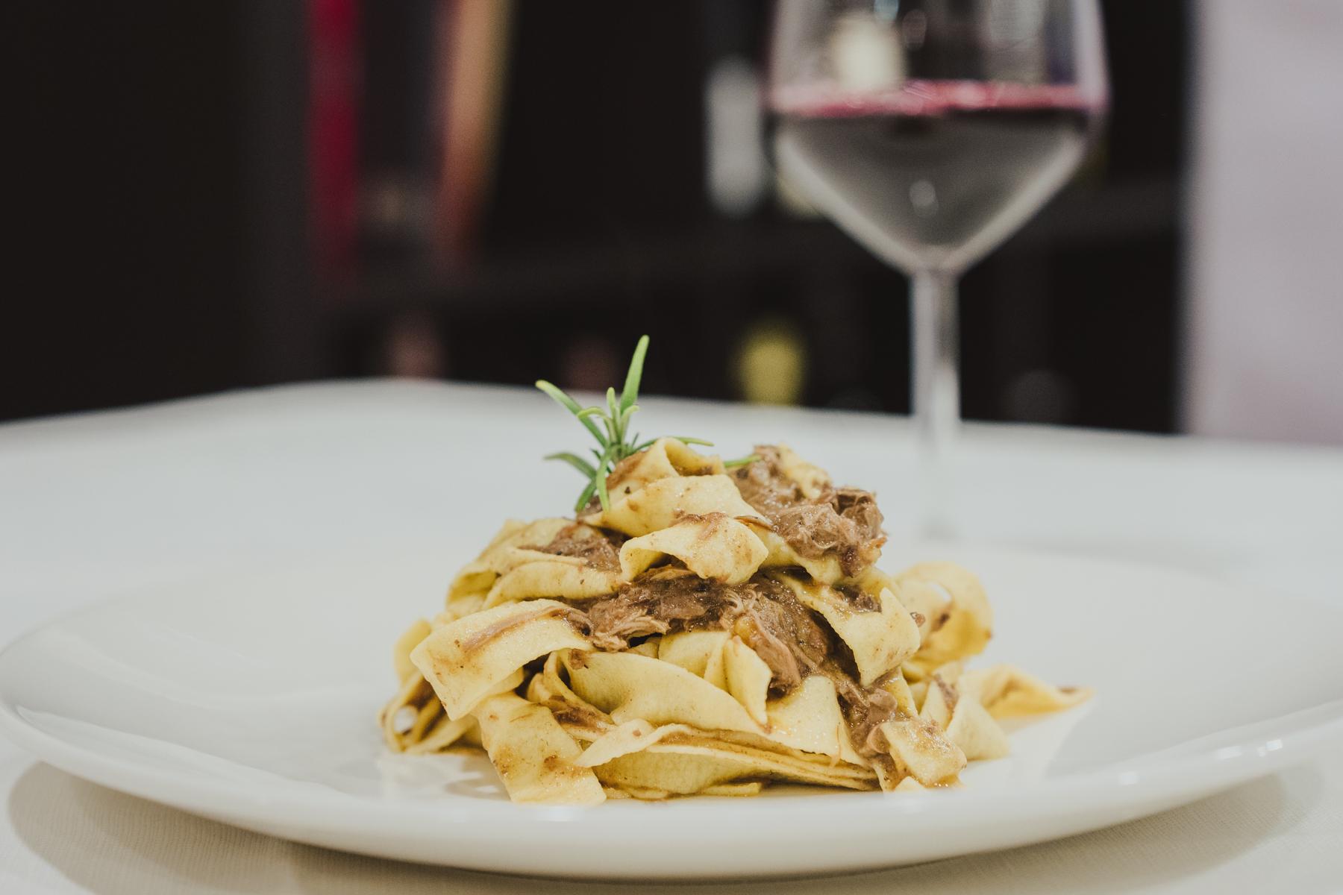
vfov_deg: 17.2
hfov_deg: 25.6
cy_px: 385
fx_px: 2956
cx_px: 601
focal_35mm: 79
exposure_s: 1/125
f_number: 4
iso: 3200
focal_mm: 65
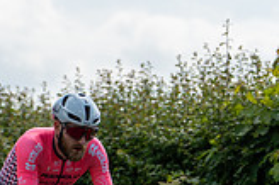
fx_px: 3012
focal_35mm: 389
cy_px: 198
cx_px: 29
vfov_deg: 3.5
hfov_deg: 5.3
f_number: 3.5
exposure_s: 1/1250
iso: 100
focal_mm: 110
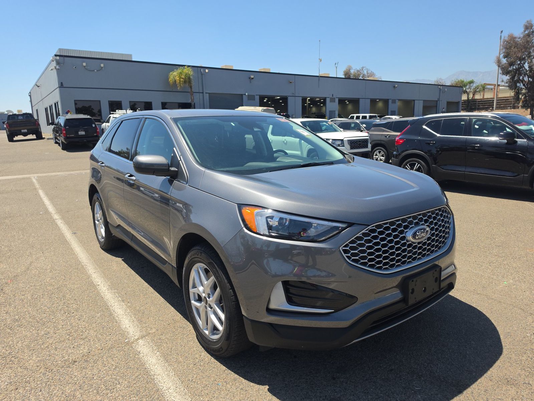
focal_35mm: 23
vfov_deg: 58.9
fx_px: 355
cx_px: 267
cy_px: 200
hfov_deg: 73.9
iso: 64
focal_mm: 6.5
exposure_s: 1/4538
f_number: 1.4
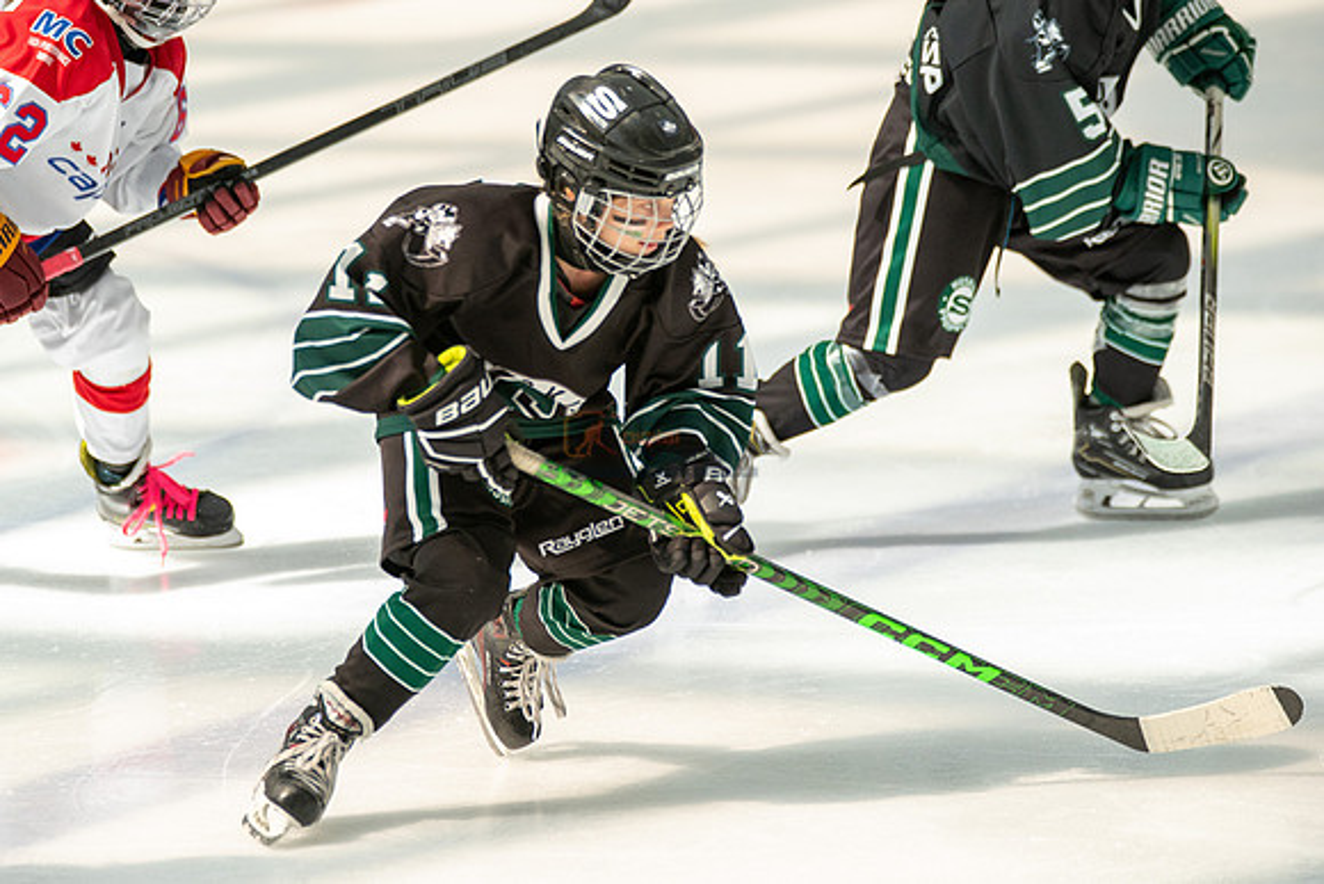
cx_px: 534
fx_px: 9697
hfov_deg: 7.8
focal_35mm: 264
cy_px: 399
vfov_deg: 5.2
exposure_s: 1/3200
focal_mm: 221
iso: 1600
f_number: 3.5
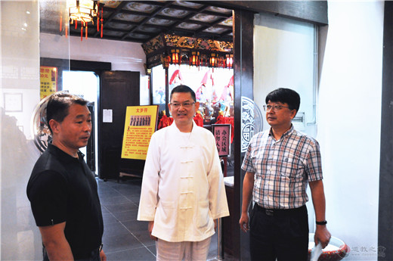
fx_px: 343
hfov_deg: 59.6
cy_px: 130
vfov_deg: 41.6
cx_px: 196
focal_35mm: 32
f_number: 3.8
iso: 1400
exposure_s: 1/30
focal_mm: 21
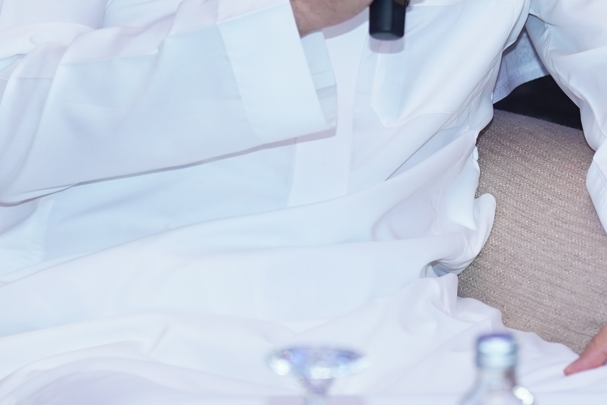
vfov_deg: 3.7
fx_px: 6188
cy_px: -169
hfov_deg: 5.6
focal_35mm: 367
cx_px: 464
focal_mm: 116
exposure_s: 1/125
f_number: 3.5
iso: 1000
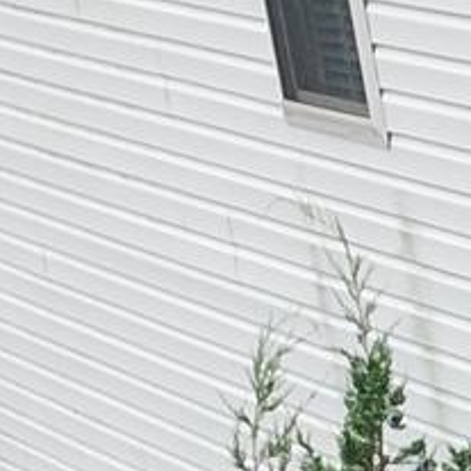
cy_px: 1672
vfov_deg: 6.6
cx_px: 1818
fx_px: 3494
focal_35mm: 227
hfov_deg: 6.4
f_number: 2.2
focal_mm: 4.73
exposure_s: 1/383
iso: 100
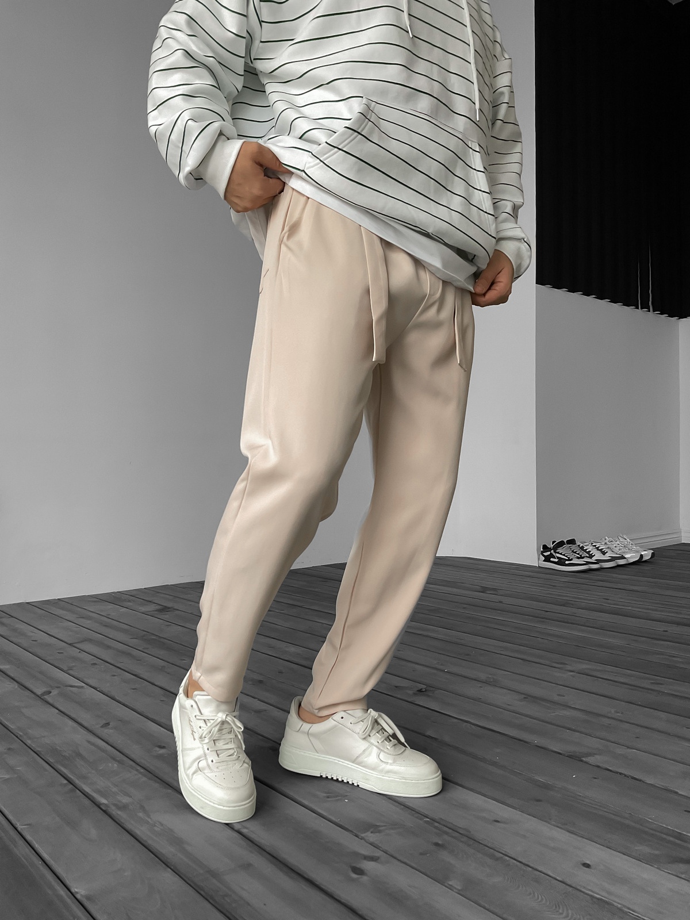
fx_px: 771
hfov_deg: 48.2
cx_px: 345
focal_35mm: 29
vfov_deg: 61.7
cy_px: 460
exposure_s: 1/115
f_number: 1.8
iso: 64
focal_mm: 3
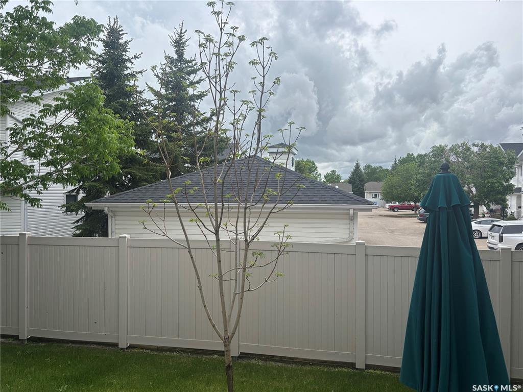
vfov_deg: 53.1
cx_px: 262
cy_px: 196
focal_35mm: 26
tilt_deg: -0.6
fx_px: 393
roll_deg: -0.4
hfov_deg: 67.3
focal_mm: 5.96
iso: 50
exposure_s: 1/3021
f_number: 1.6
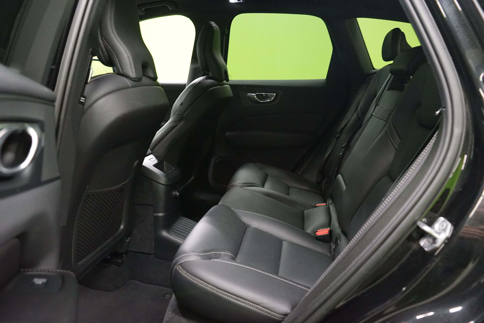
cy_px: 162
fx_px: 376
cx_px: 242
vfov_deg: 46.4
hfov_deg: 65.5
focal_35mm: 28
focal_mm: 28
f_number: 5
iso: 6400
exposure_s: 1/50
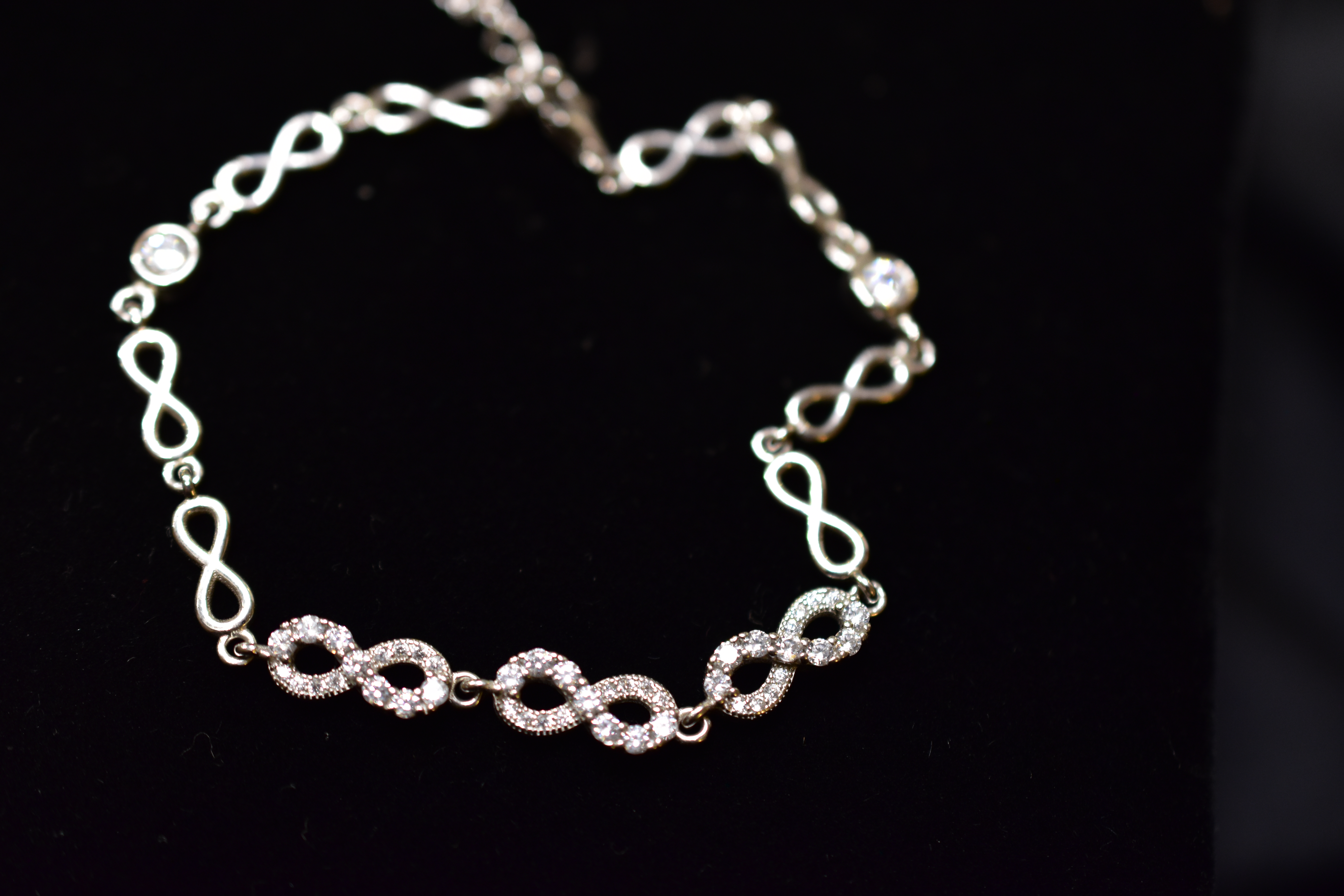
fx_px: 2240
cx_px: 672
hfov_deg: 33.4
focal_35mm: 60
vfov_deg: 22.6
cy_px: 448
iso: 800
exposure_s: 1/80
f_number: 3.2
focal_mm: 40
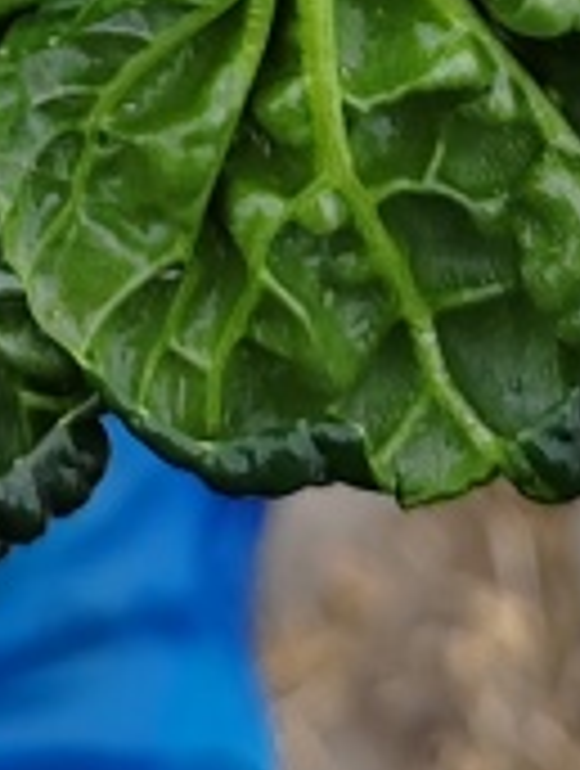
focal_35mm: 168
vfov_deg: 10.5
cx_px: -274
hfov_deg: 8.7
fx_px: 3739
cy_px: -934
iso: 100
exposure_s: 1/100
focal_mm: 6.14
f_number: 1.8
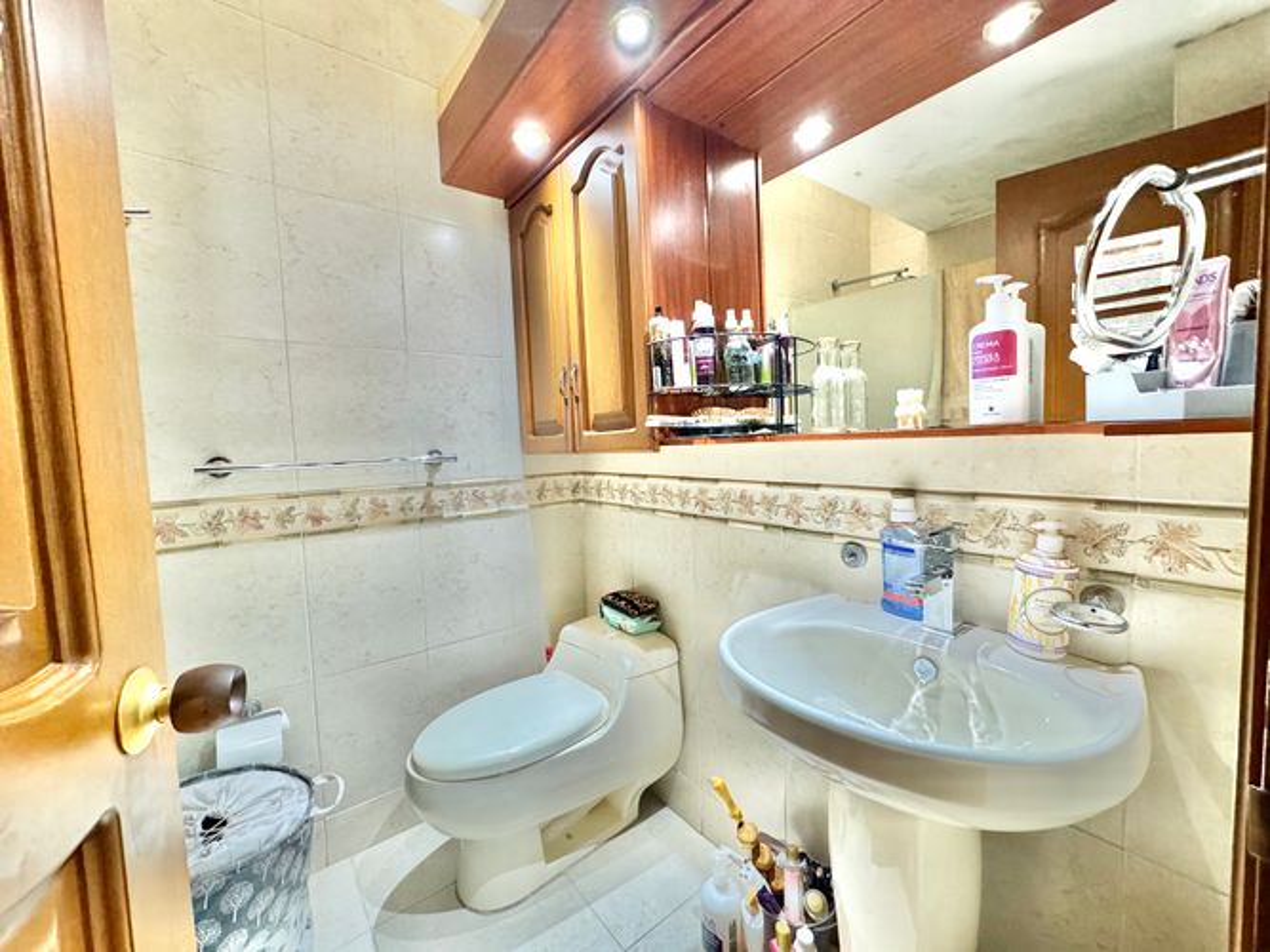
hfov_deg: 102.1
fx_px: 514
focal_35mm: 14
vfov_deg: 85.7
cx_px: 635
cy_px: 476
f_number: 2.2
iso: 320
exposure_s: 1/99
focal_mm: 2.22
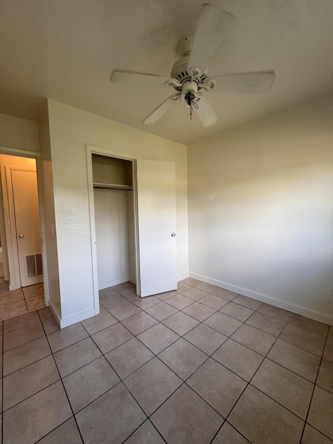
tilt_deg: -4.0
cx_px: 166
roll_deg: +1.1
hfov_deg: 85.7
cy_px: 222
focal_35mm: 14
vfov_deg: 102.1
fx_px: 180
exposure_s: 1/120
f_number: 2.2
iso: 200
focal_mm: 2.22
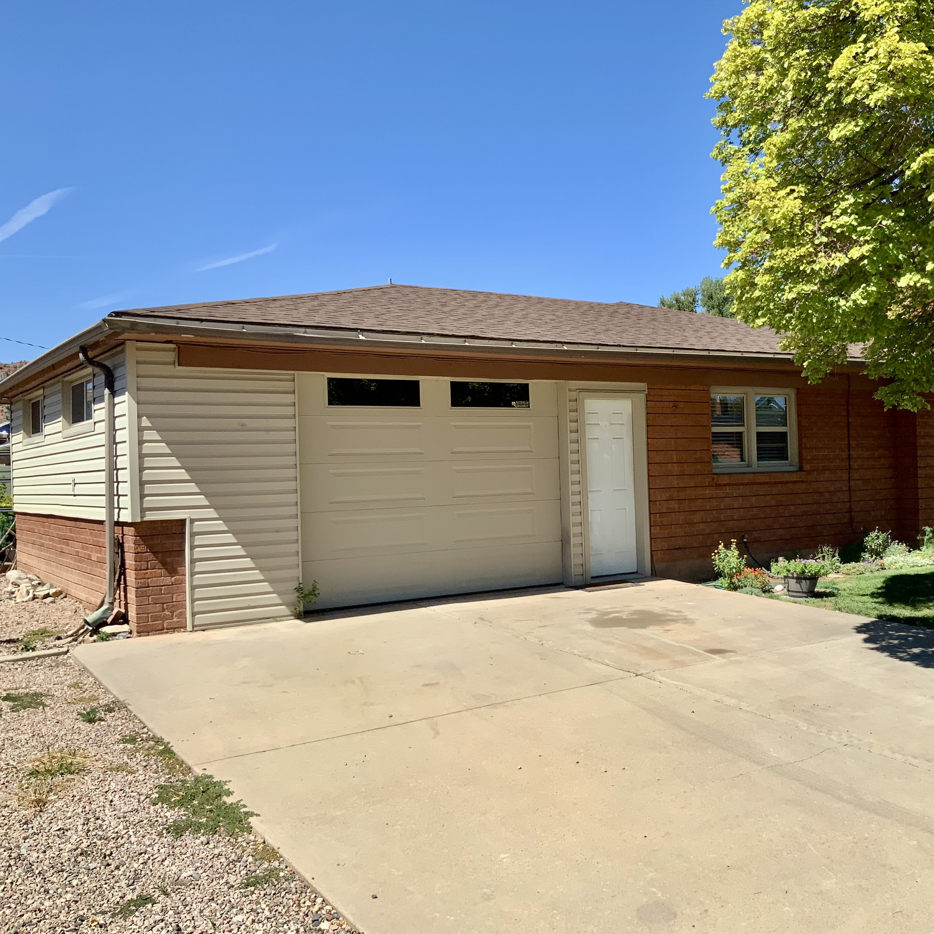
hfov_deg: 46.6
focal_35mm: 35
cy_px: 461
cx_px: 614
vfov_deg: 47.2
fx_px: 1068
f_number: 1.8
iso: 20
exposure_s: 1/2320
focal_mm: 3
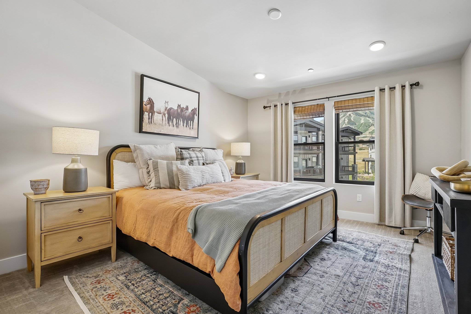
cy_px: 157
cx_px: 236
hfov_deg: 93.3
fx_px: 222
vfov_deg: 70.4
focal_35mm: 17
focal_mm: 17
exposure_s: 1/20
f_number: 8
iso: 400
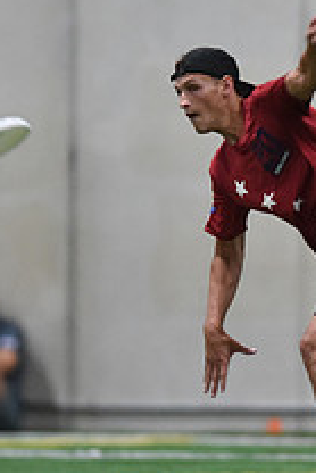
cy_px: 172
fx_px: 14642
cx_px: 307
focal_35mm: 1114
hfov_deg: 1.2
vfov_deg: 1.9
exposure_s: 1/500
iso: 10000
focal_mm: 400
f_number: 2.8
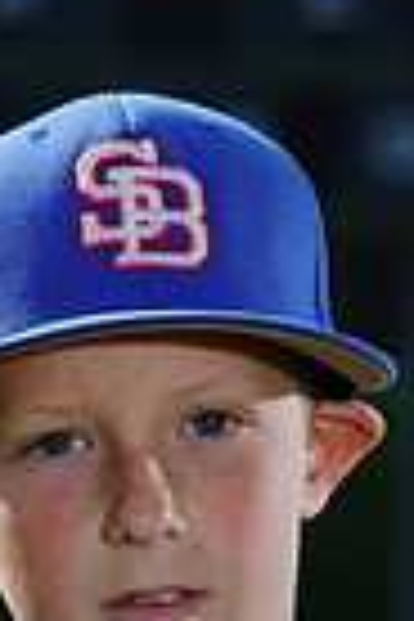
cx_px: 106
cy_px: 1098
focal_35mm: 760
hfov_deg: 1.8
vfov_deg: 2.7
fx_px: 13109
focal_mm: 181
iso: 100
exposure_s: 1/250
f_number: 10
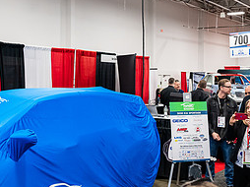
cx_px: 127
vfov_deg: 27.5
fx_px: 382
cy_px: 83
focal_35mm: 53
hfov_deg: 36.2
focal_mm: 24
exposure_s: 1/200
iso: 4000
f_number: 4
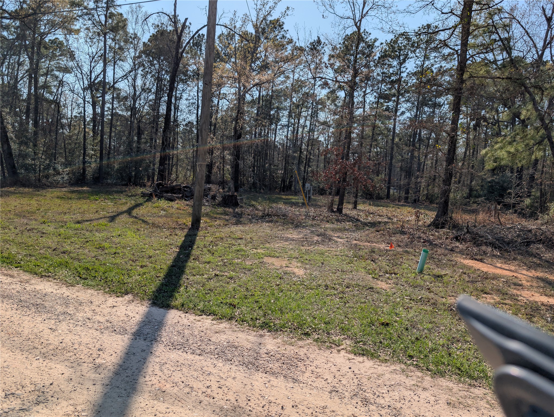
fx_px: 385
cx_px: 277
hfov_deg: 71.5
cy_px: 208
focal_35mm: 24
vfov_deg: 56.9
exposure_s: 1/2451
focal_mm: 6.9
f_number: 1.68
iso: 24
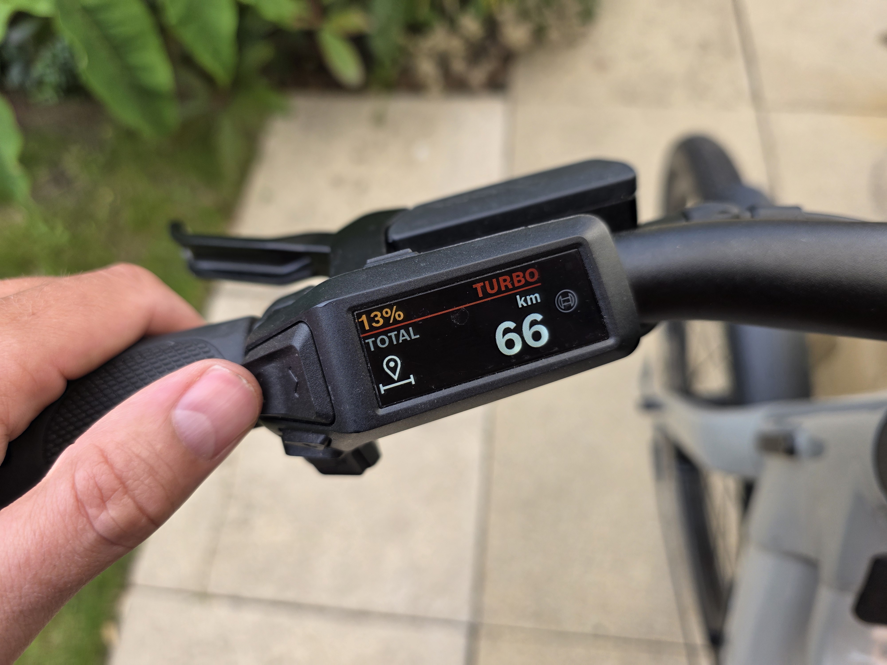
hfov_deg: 73.9
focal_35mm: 23
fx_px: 589
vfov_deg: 58.9
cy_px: 332
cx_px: 444
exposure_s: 1/359
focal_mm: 6.3
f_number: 1.7
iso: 32
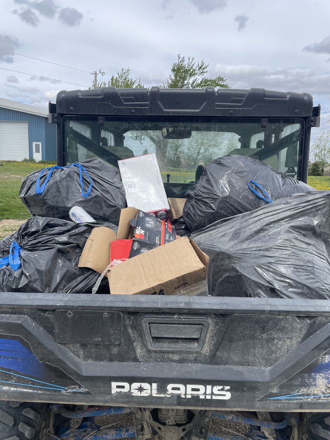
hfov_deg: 53.1
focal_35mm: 26
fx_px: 330
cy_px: 220
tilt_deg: -9.4
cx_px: 165
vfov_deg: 67.3
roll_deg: -1.7
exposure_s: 1/2506
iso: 32
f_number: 1.6
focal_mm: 4.2
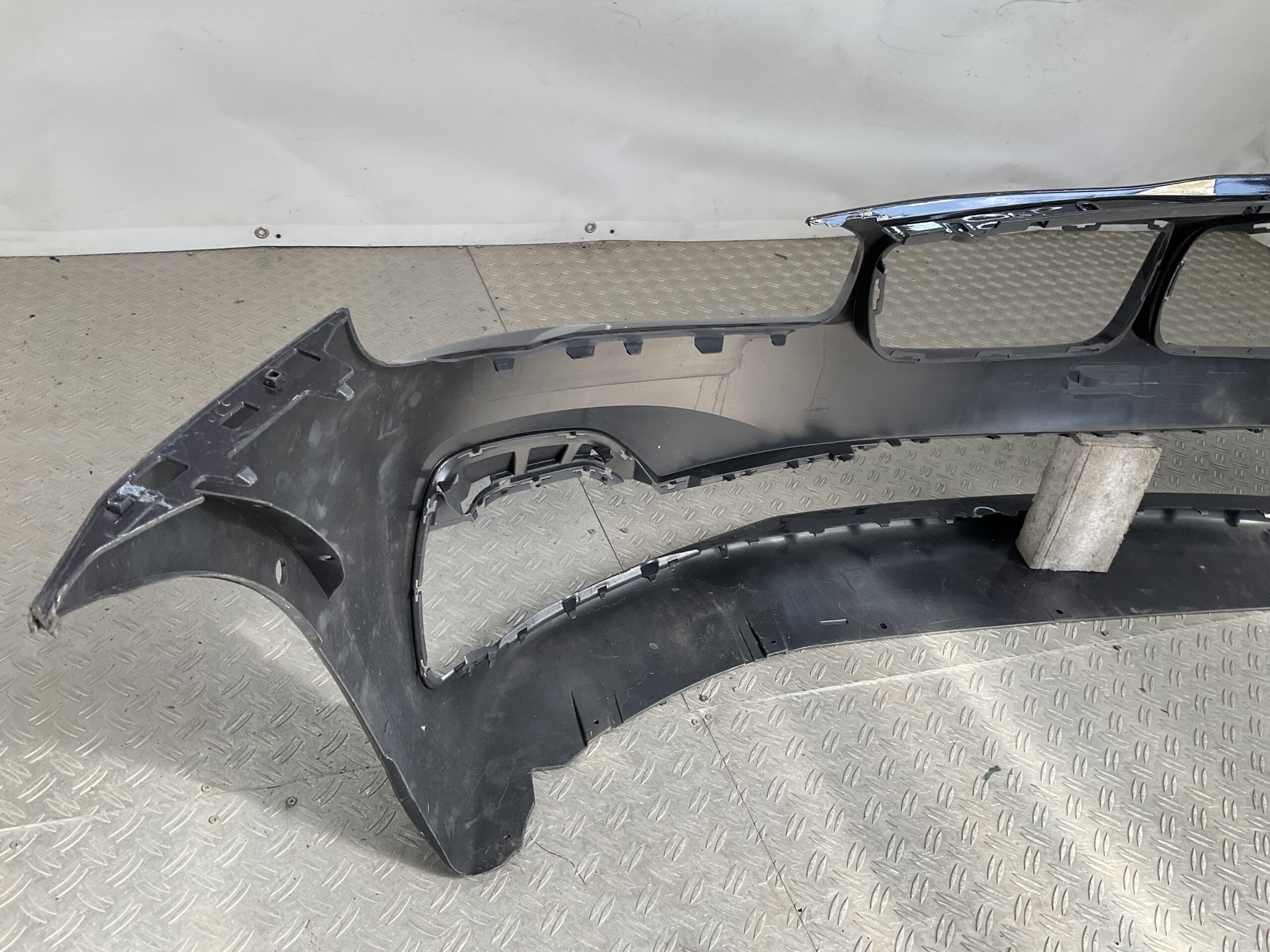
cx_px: 635
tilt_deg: -34.9
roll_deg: -12.2
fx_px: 1064
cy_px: 476
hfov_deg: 61.7
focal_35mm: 29
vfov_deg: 48.2
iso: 16
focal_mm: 3
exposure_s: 1/316
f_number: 1.8
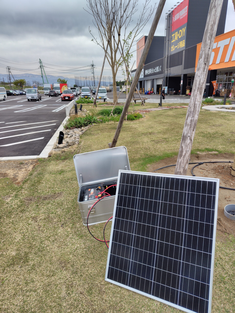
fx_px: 208
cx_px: 118
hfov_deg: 58.9
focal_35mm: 23
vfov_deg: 73.9
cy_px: 156
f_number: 1.9
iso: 50
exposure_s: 1/242
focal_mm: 5.6
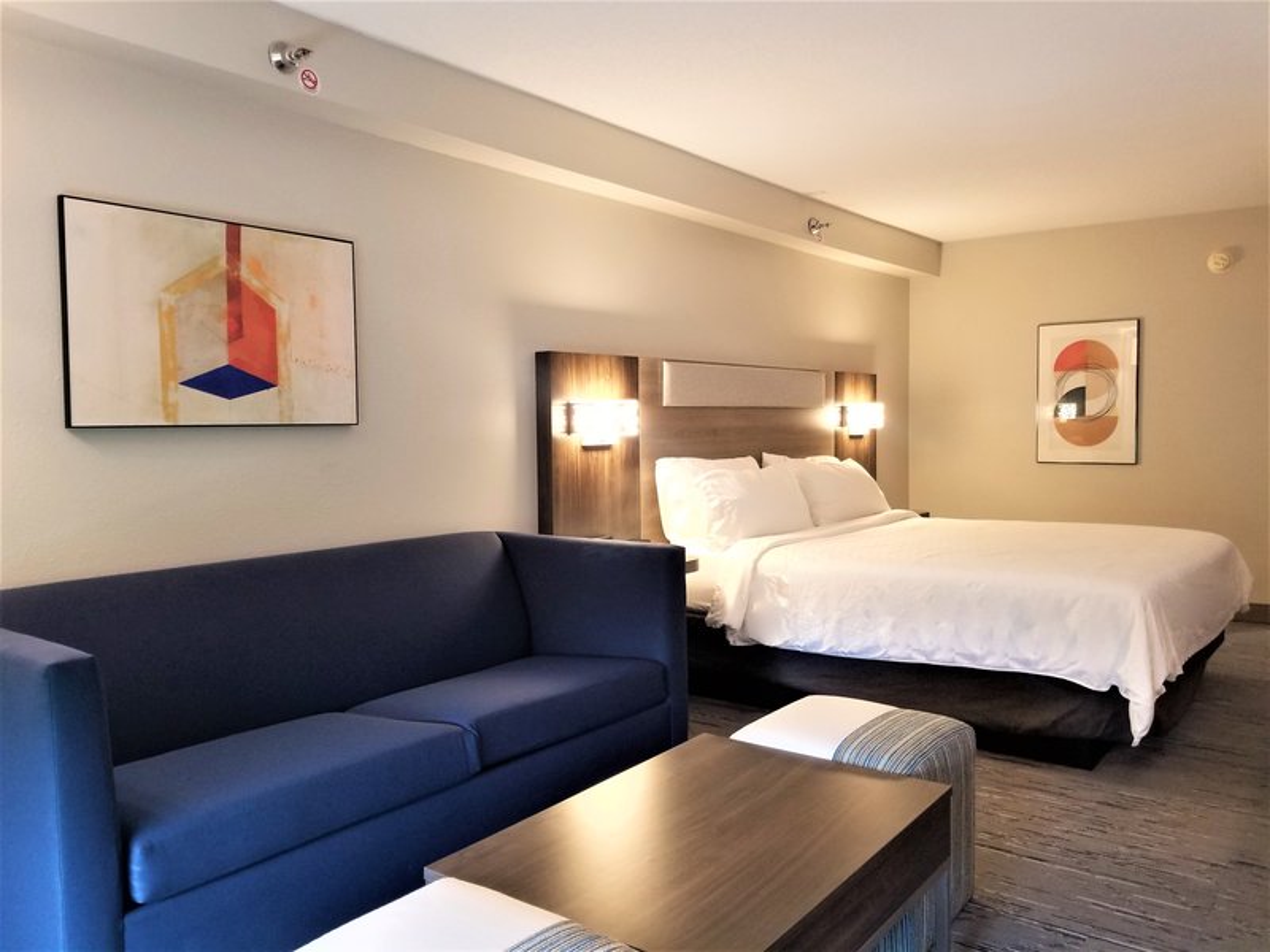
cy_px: 476
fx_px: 954
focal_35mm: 26
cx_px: 635
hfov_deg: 67.3
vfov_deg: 53.1
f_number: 1.7
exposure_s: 1/30
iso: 160
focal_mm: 4.25
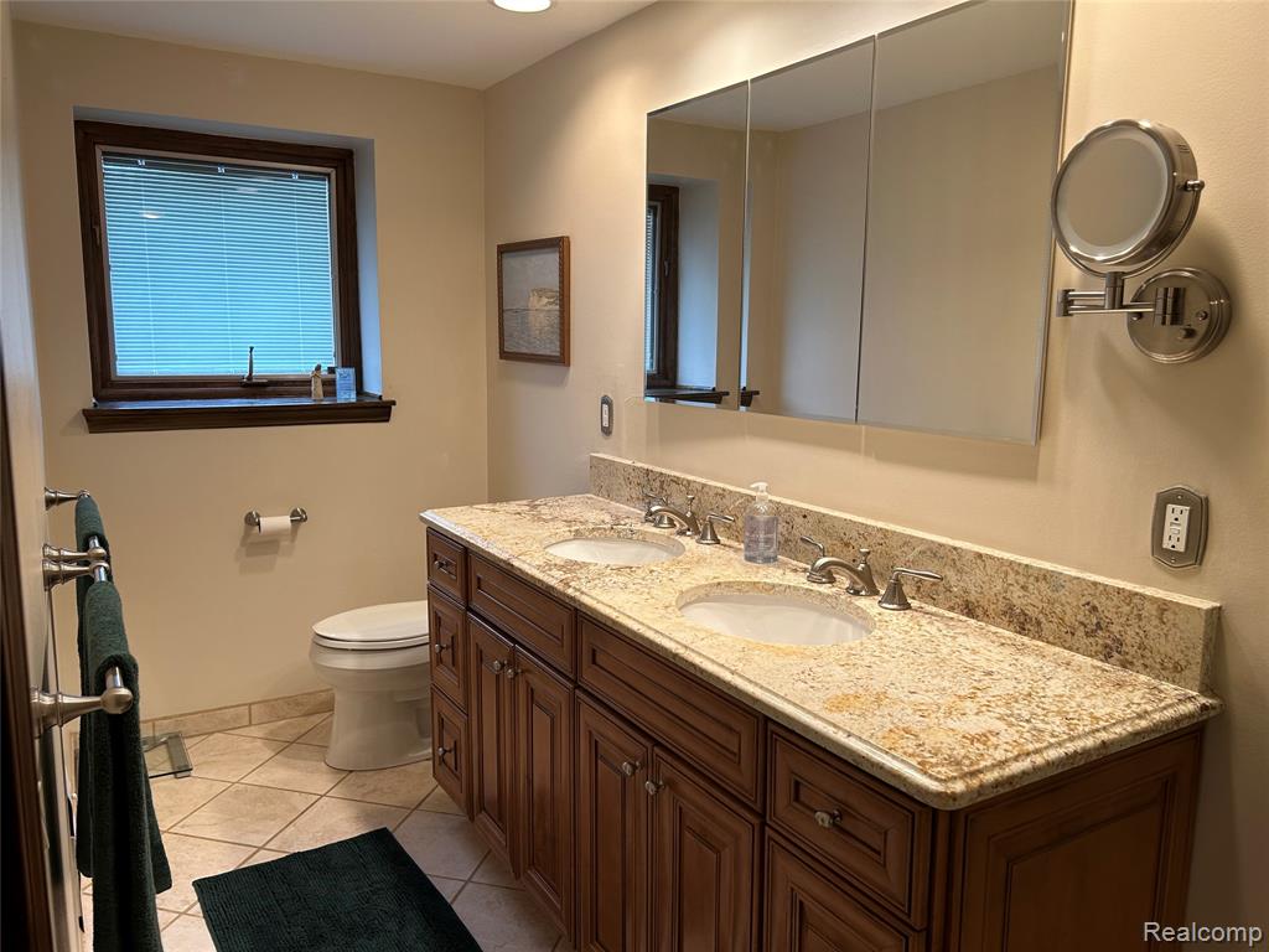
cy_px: 476
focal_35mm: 26
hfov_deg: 67.3
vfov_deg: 53.1
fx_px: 953
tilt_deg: -8.2
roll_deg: -0.7
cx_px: 634
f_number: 1.5
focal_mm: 5.7
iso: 100
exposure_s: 1/120
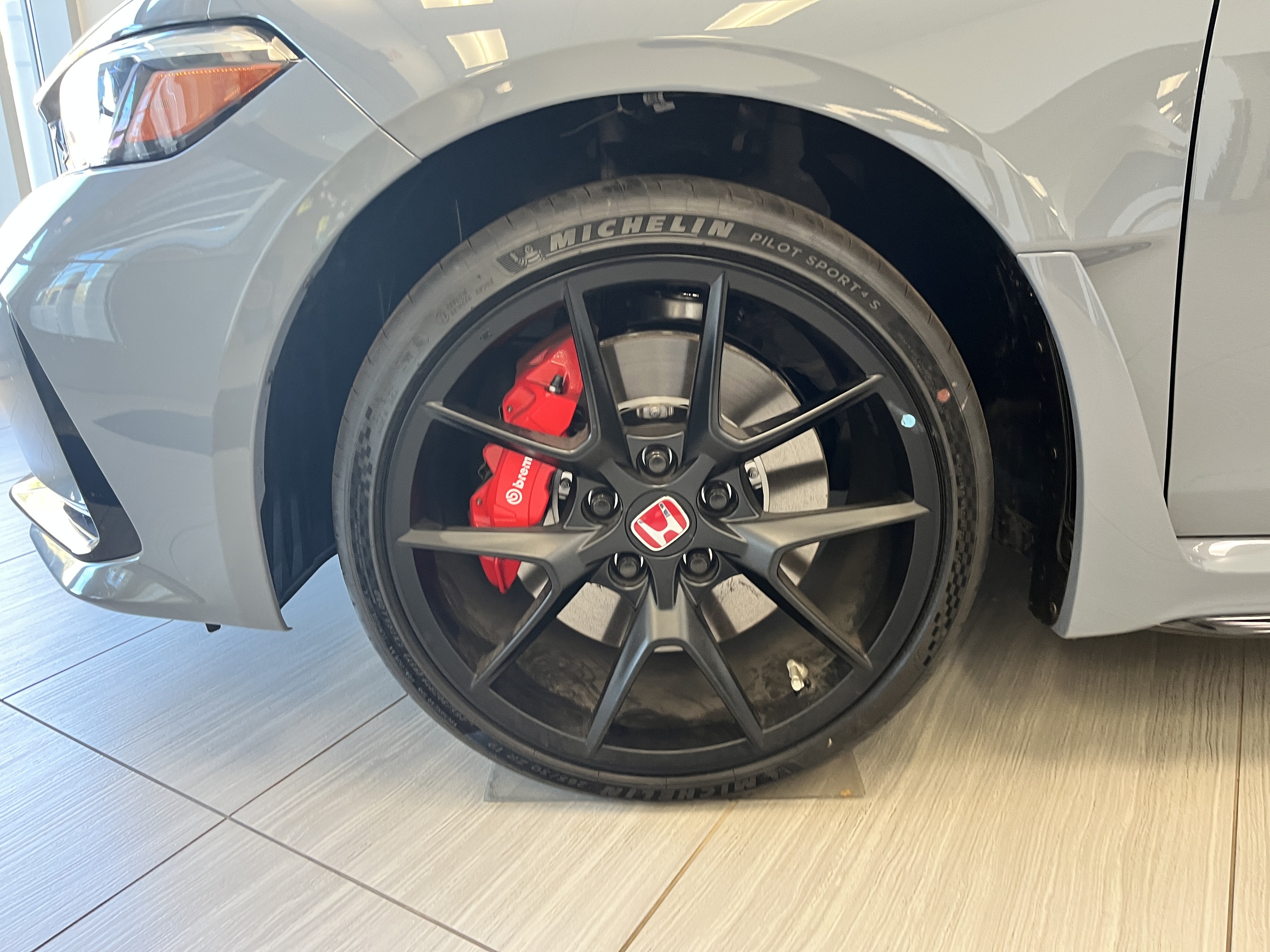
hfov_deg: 67.3
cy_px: 476
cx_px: 635
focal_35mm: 26
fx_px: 954
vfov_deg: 53.1
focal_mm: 5.1
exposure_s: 1/60
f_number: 1.6
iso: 160
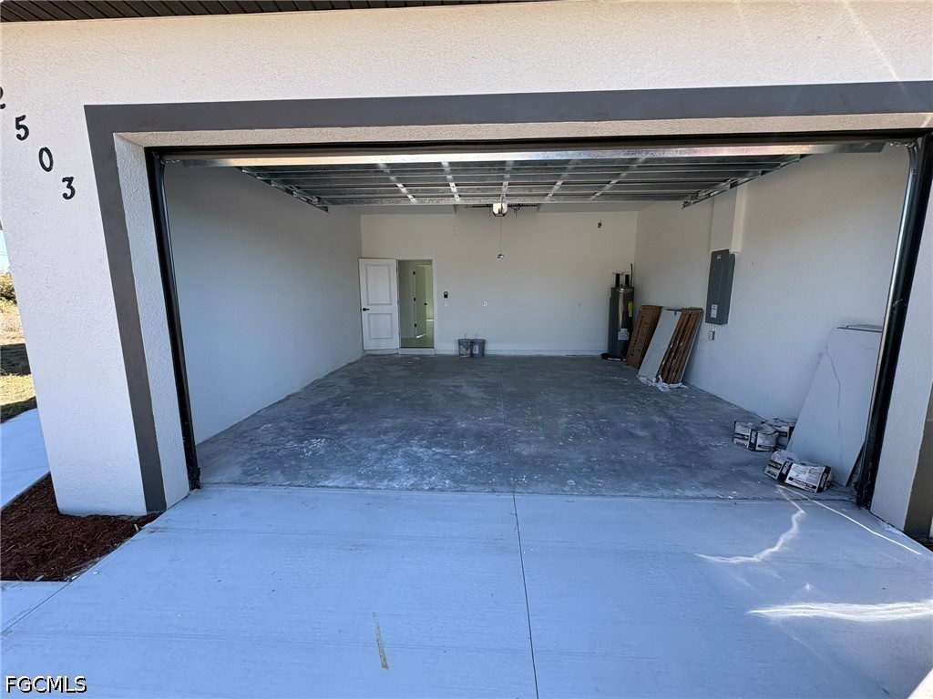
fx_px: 377
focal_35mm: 14
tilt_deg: -7.1
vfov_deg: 85.7
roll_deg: +1.9
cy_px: 350
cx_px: 466
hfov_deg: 102.1
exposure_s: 1/322
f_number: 2.2
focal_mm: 2.22
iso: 64
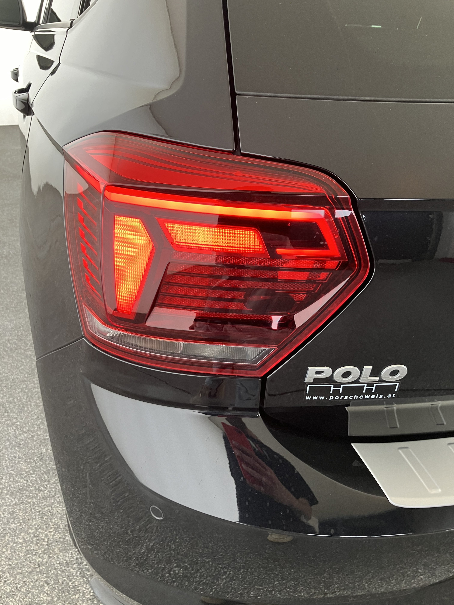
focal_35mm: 28
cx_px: 227
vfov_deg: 63.4
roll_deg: -4.1
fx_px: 490
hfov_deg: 49.7
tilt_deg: -30.5
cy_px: 302
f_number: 1.8
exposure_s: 1/51
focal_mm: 3.99
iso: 80
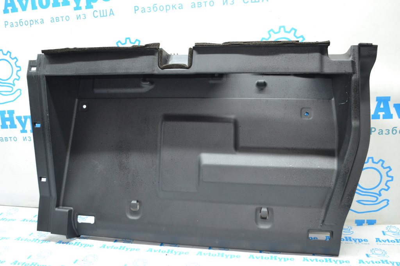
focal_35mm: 33
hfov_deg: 57.2
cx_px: 200
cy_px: 133
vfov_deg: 40.0
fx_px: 367
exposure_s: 1/60
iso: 800
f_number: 3.8
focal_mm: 22
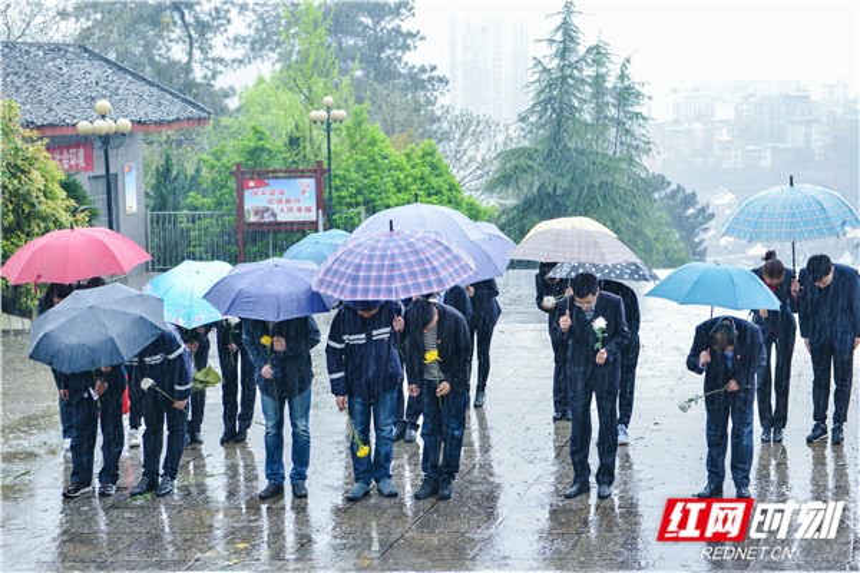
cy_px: 286
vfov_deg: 20.6
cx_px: 430
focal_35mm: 66
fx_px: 1577
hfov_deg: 30.5
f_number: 4.5
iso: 250
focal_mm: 66
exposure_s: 1/80
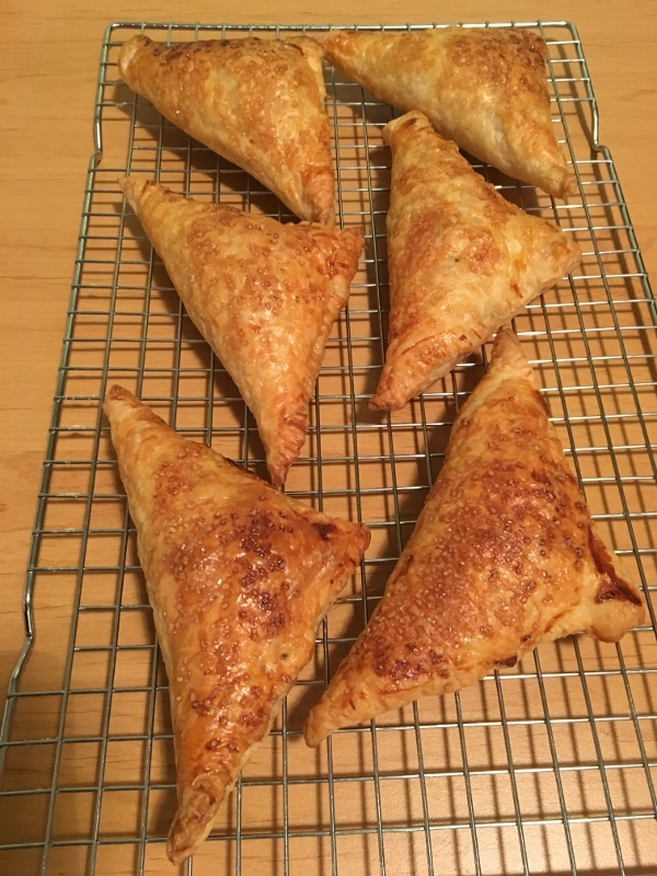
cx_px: 328
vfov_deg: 61.7
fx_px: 734
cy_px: 438
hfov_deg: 48.2
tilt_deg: -62.1
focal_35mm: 29
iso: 200
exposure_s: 1/20
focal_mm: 4.15
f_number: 2.2
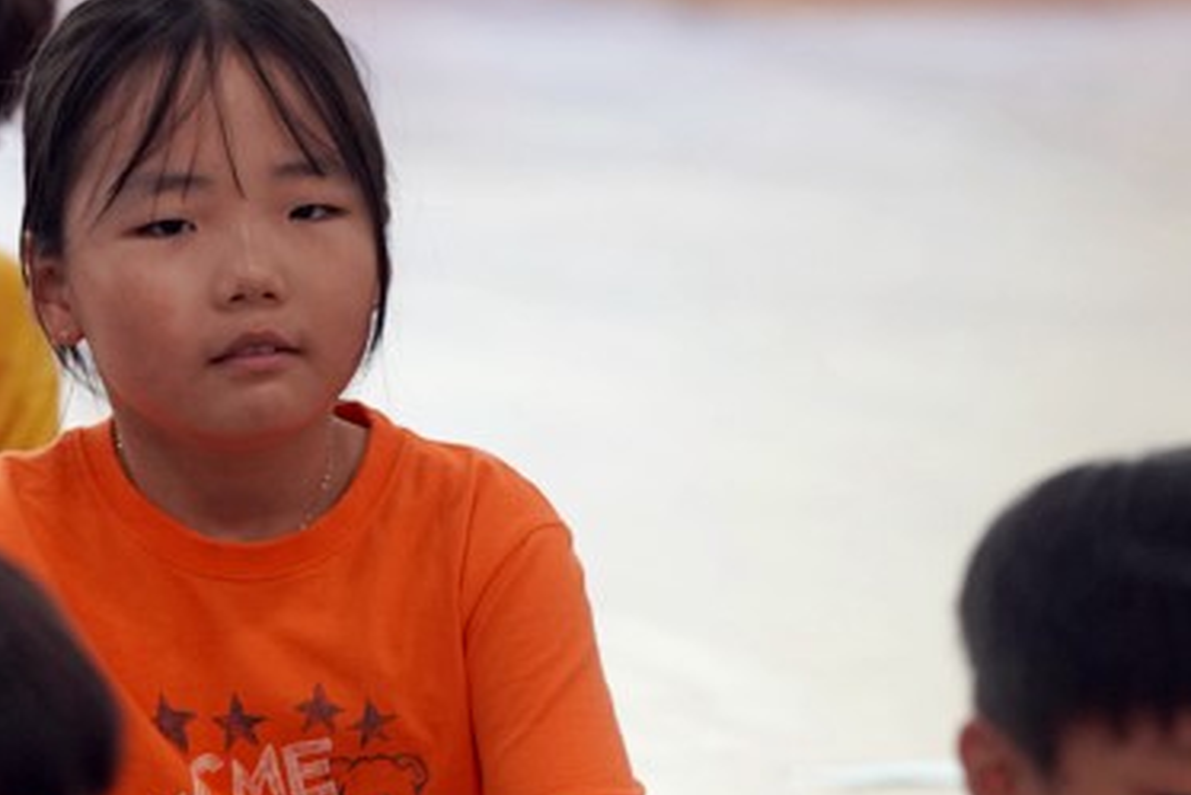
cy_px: 364
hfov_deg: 4.3
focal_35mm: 482
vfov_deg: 2.9
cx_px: 102
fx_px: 15951
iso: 1250
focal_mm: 200
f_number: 4
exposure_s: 1/250
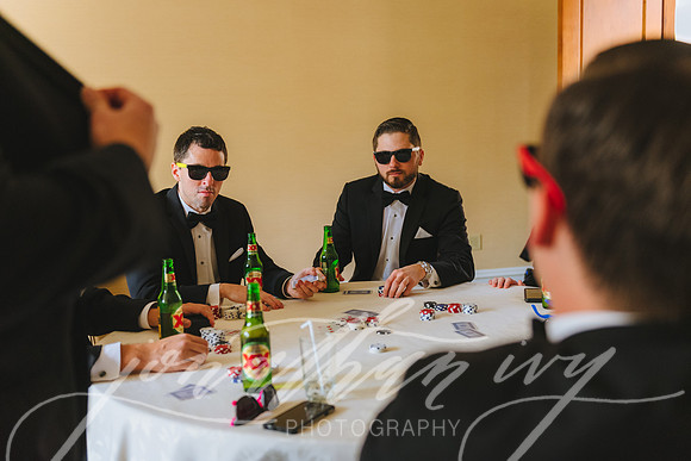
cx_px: 351
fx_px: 750
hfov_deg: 49.5
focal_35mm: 39
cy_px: 231
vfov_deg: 34.2
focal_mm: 38
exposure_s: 1/200
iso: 2000
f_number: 2.8
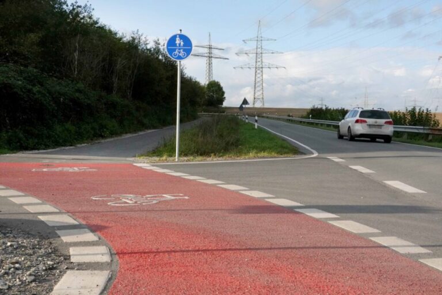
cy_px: 148
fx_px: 602
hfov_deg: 40.3
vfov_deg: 27.5
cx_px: 221
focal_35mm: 49
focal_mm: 18.63
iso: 2000
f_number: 8
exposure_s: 1/2500
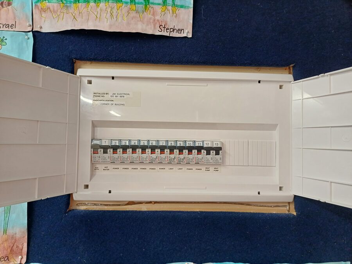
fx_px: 254
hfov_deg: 69.4
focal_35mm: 25
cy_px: 132
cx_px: 176
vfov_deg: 54.9
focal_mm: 4.65
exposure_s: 1/50
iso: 250
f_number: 1.8
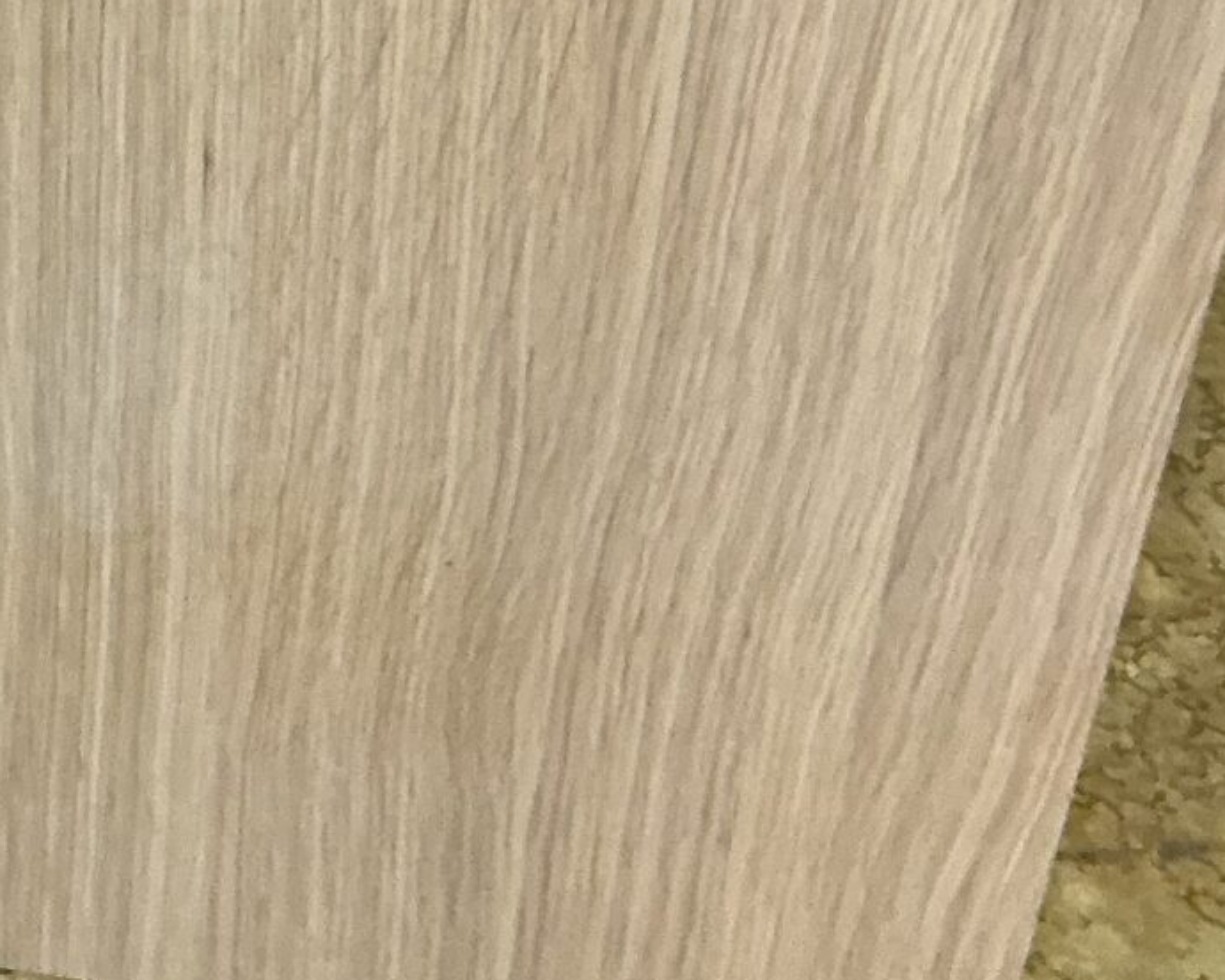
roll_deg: +2.6
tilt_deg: -38.0
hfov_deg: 17.7
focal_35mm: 105
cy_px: -385
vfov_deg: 14.0
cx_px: -119
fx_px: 3807
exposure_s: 1/60
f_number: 1.8
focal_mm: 3
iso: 100
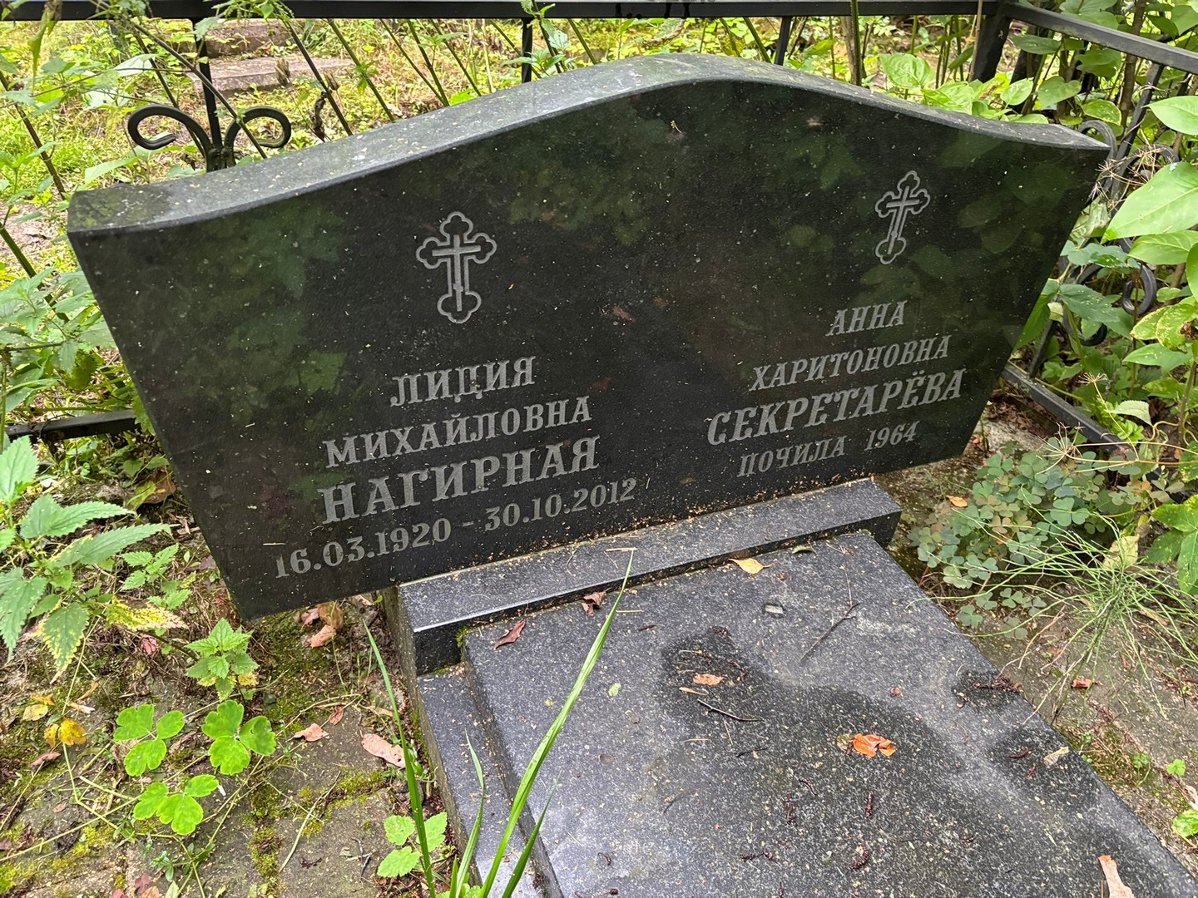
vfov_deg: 53.1
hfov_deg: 67.3
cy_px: 449
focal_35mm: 26
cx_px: 599
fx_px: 900
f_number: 1.6
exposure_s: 1/60
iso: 320
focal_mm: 5.96
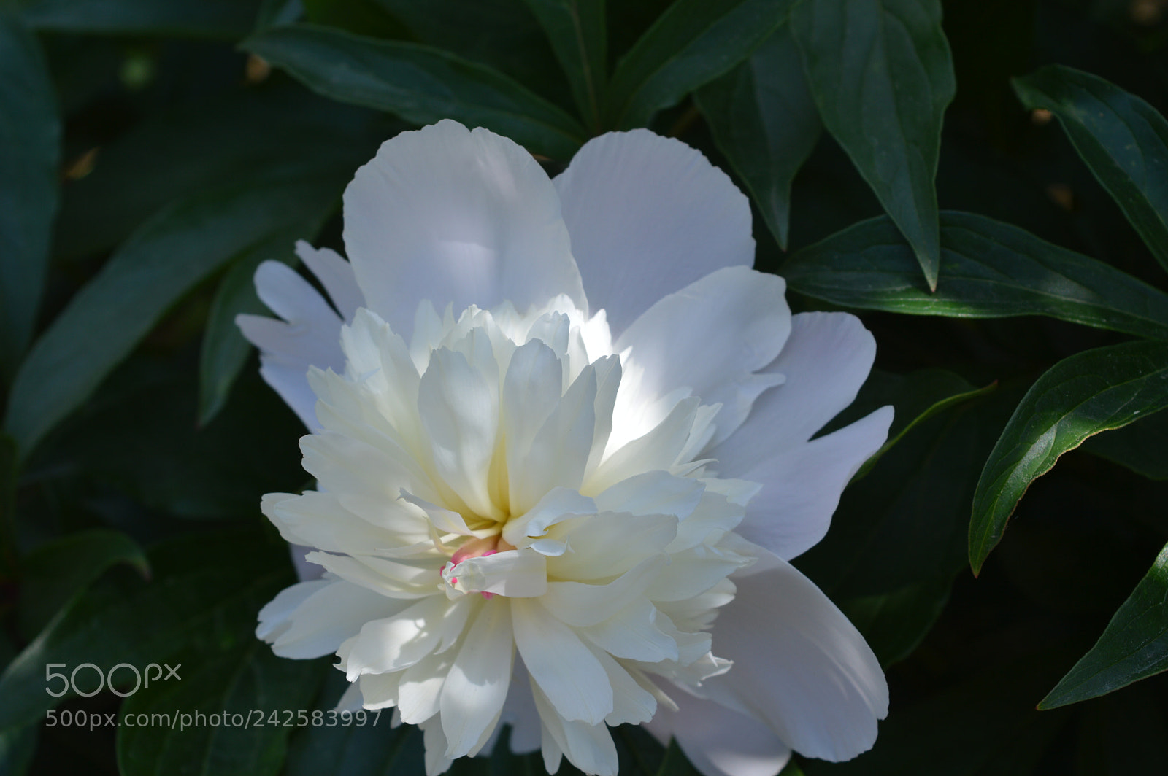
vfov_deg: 18.2
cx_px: 584
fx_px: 2431
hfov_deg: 27.0
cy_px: 388
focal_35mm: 75
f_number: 8
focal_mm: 50
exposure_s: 1/250
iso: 100
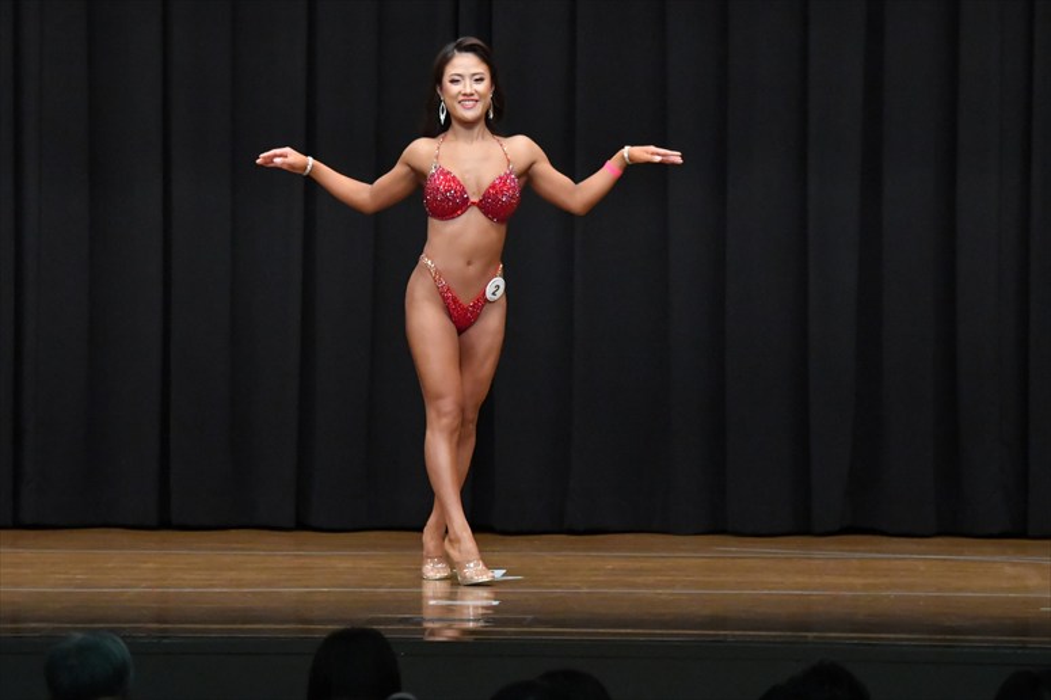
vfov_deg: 6.1
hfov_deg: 9.2
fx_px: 6566
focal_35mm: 225
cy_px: 350
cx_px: 526
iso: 8000
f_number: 5.6
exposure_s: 1/400
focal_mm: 150
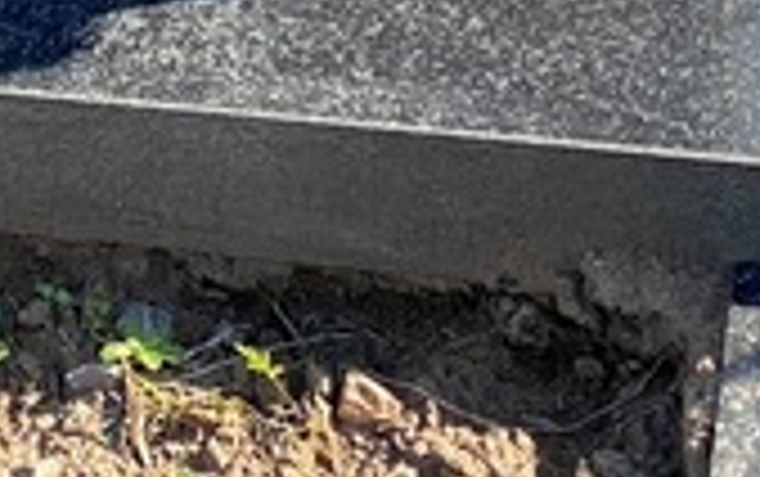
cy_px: -824
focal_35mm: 261
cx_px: -436
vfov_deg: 4.9
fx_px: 5411
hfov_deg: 7.9
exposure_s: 1/516
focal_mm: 6
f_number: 2
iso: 20
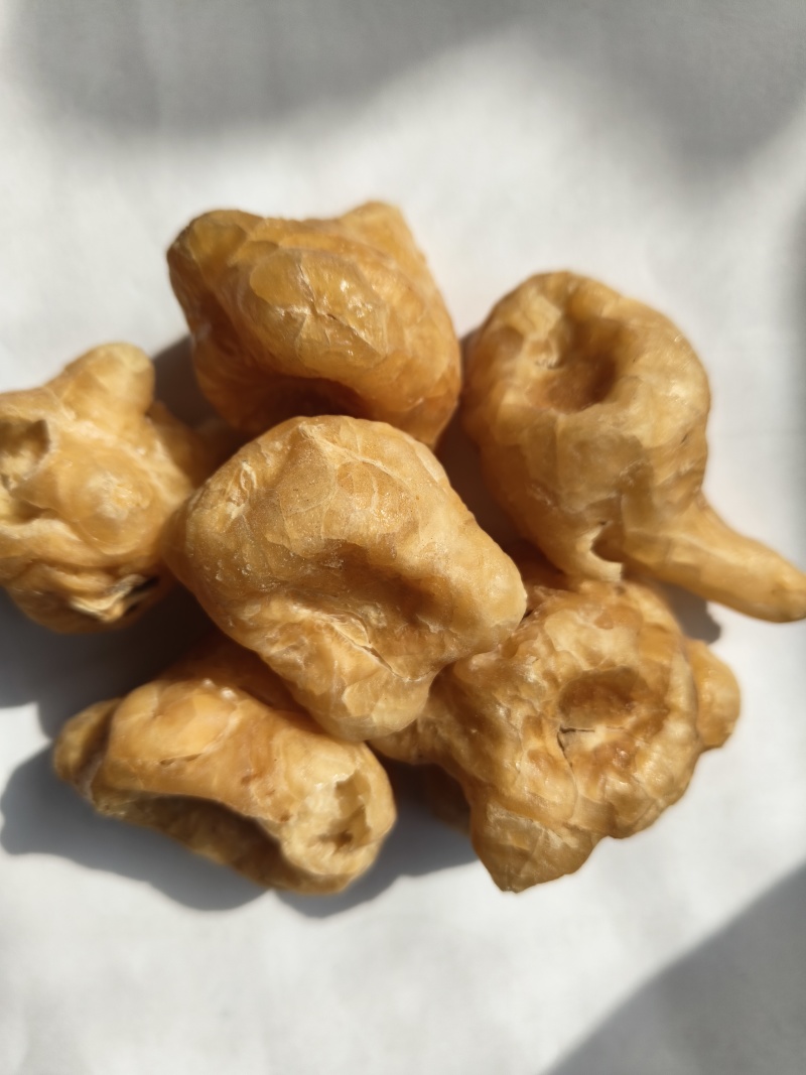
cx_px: 403
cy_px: 538
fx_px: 745
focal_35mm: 24
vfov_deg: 71.6
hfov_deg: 56.8
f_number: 1.8
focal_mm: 5.59
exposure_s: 1/474
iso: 50
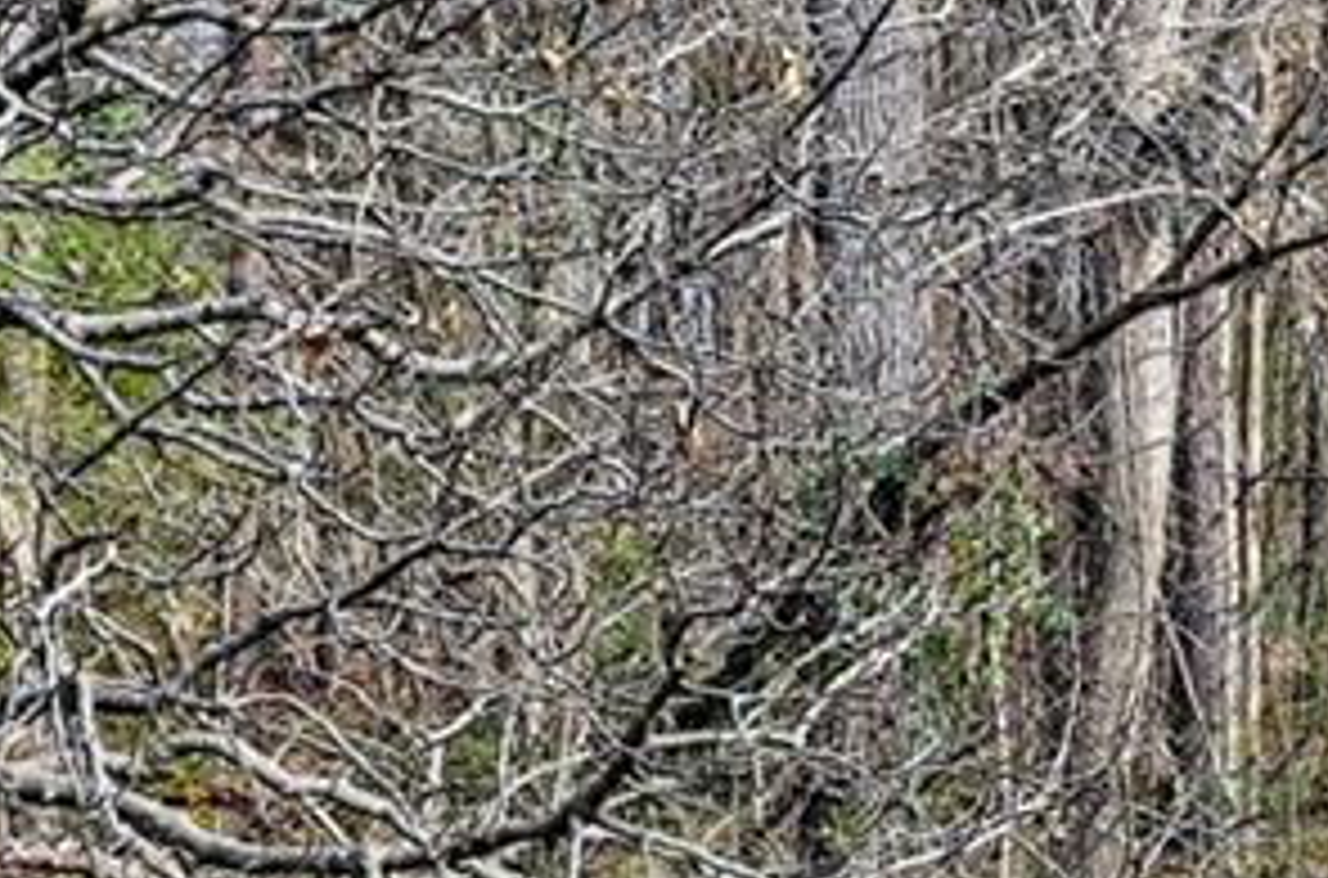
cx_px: 1382
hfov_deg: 16.1
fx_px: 4599
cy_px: 696
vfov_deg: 10.9
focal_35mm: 125
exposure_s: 1/80
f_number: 8
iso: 200
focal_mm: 24
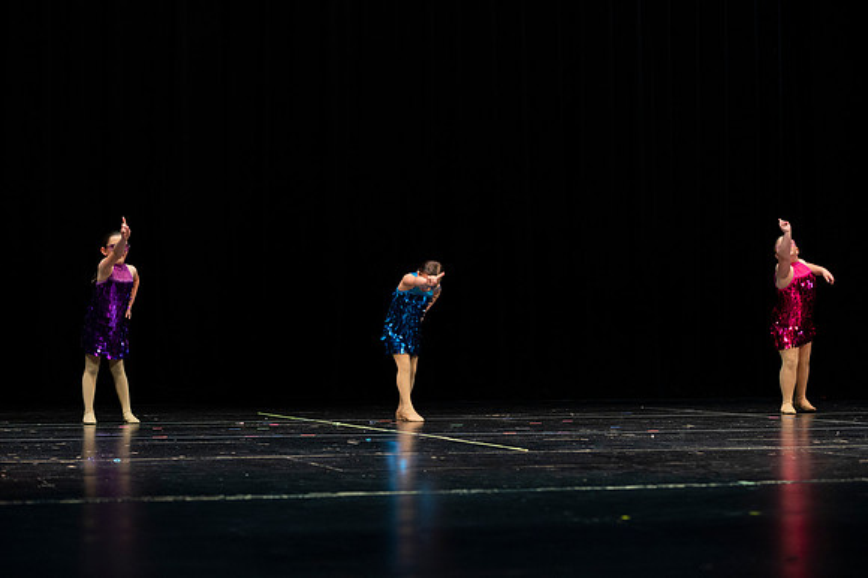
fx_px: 2051
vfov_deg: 16.0
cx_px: 434
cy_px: 289
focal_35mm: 85
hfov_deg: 23.9
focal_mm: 82
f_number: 3.5
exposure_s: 1/250
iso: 1600
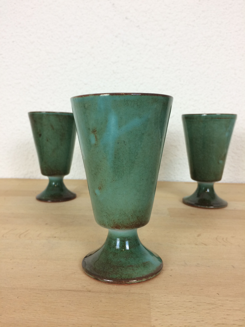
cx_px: 122
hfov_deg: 48.2
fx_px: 274
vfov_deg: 61.7
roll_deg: +0.7
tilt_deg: -8.5
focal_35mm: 29
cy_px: 164
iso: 40
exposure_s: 1/33
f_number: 2.2
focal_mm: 4.15
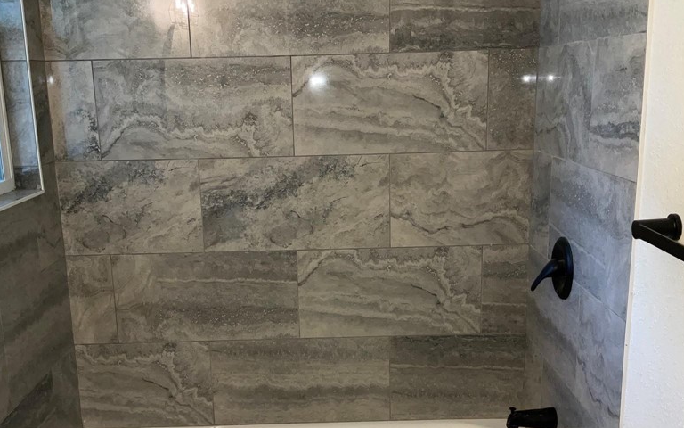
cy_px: 260
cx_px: 326
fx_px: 764
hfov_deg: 48.2
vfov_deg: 31.1
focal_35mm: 41
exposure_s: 1/60
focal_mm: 3
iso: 32
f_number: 1.8
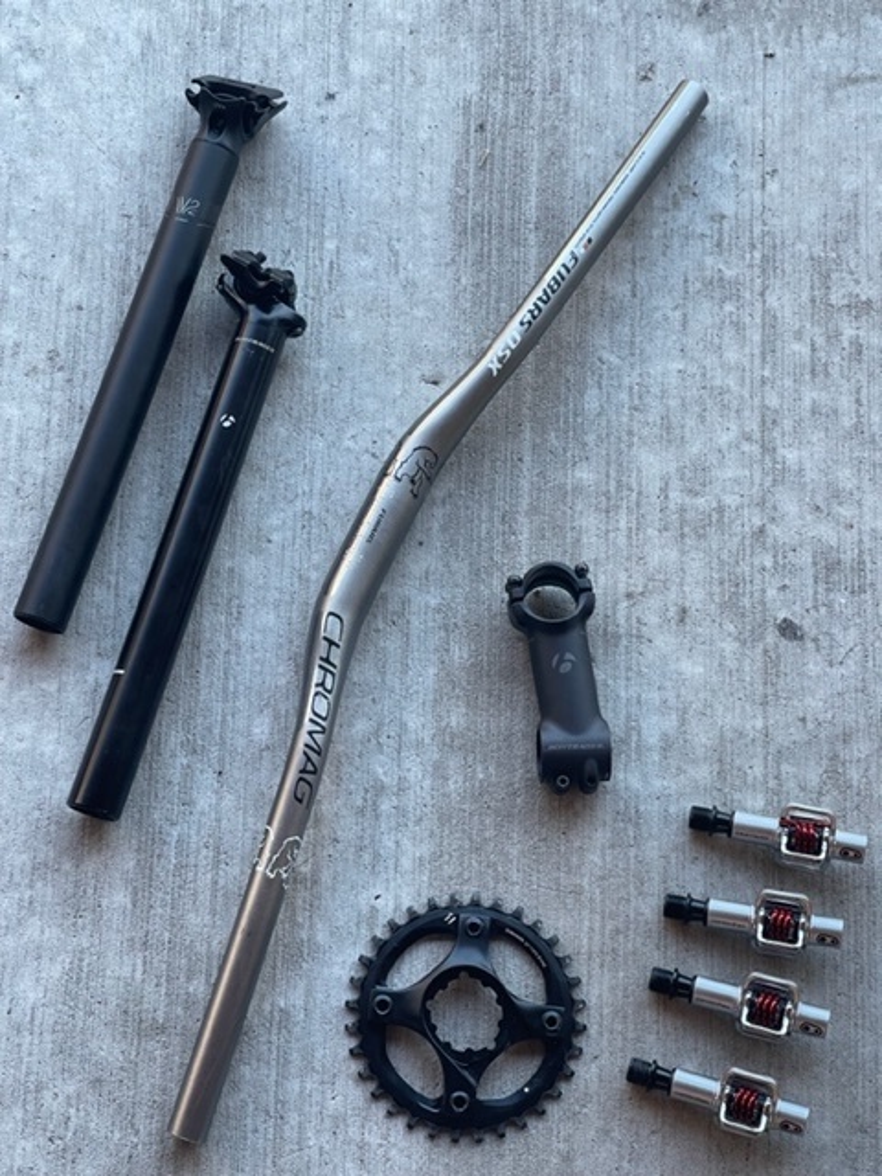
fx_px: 2174
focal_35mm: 64
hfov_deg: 22.9
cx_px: 441
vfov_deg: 30.3
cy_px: 588
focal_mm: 7.5
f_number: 2.2
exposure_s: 1/99
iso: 80
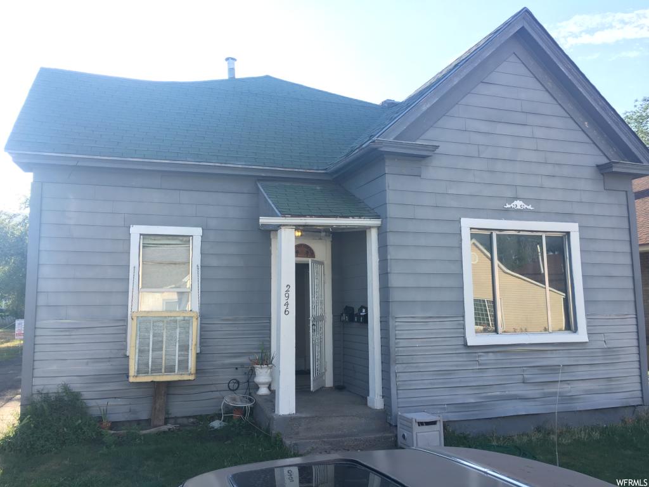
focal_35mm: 29
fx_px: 544
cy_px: 244
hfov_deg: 61.7
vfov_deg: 48.2
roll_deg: +0.2
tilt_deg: +7.0
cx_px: 324
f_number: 2.2
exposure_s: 1/172
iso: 25
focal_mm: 4.15
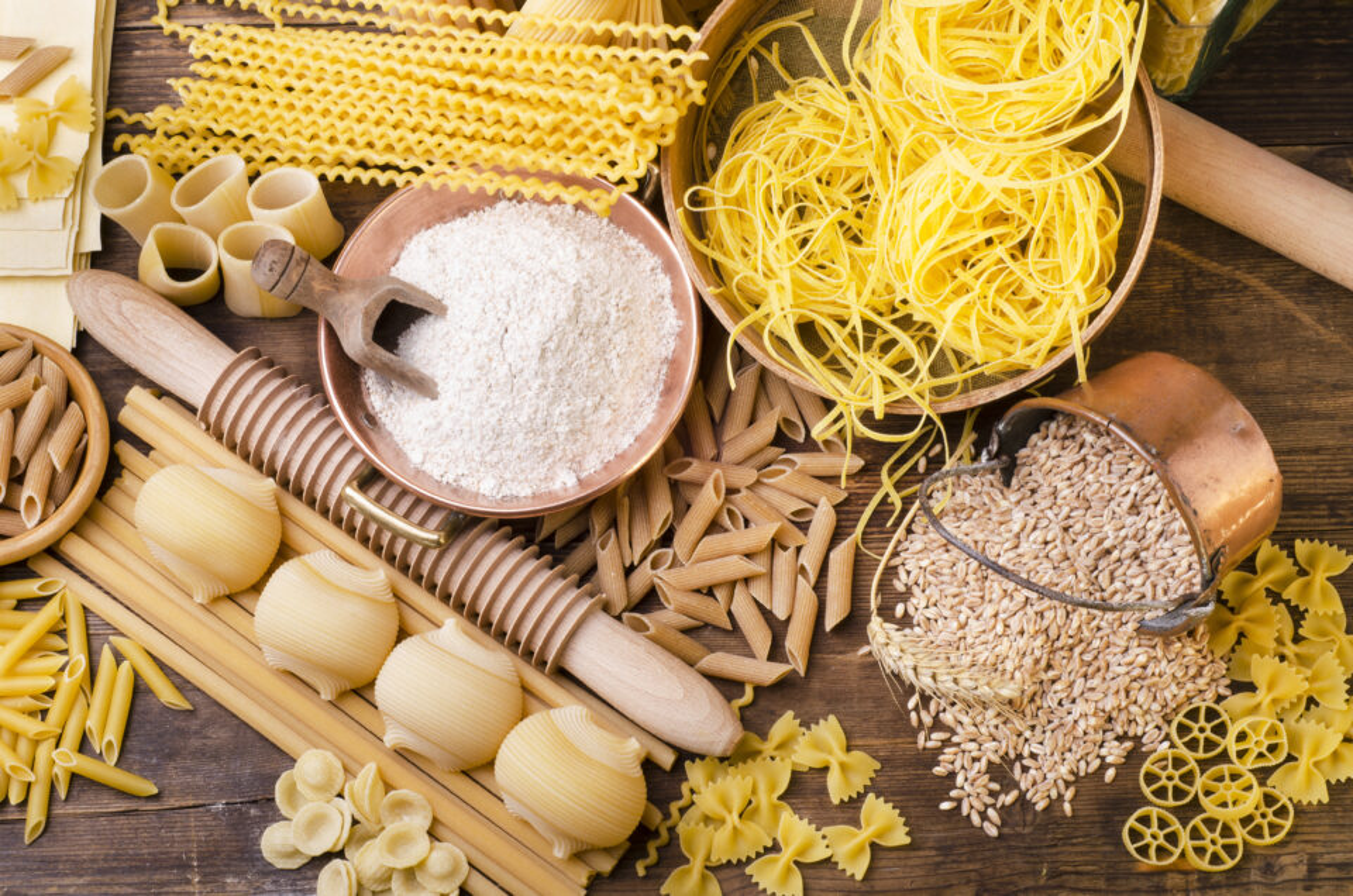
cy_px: 448
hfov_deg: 27.0
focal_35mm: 75
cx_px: 676
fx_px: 2813
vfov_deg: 18.1
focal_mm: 50
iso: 100
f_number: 18
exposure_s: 1/200
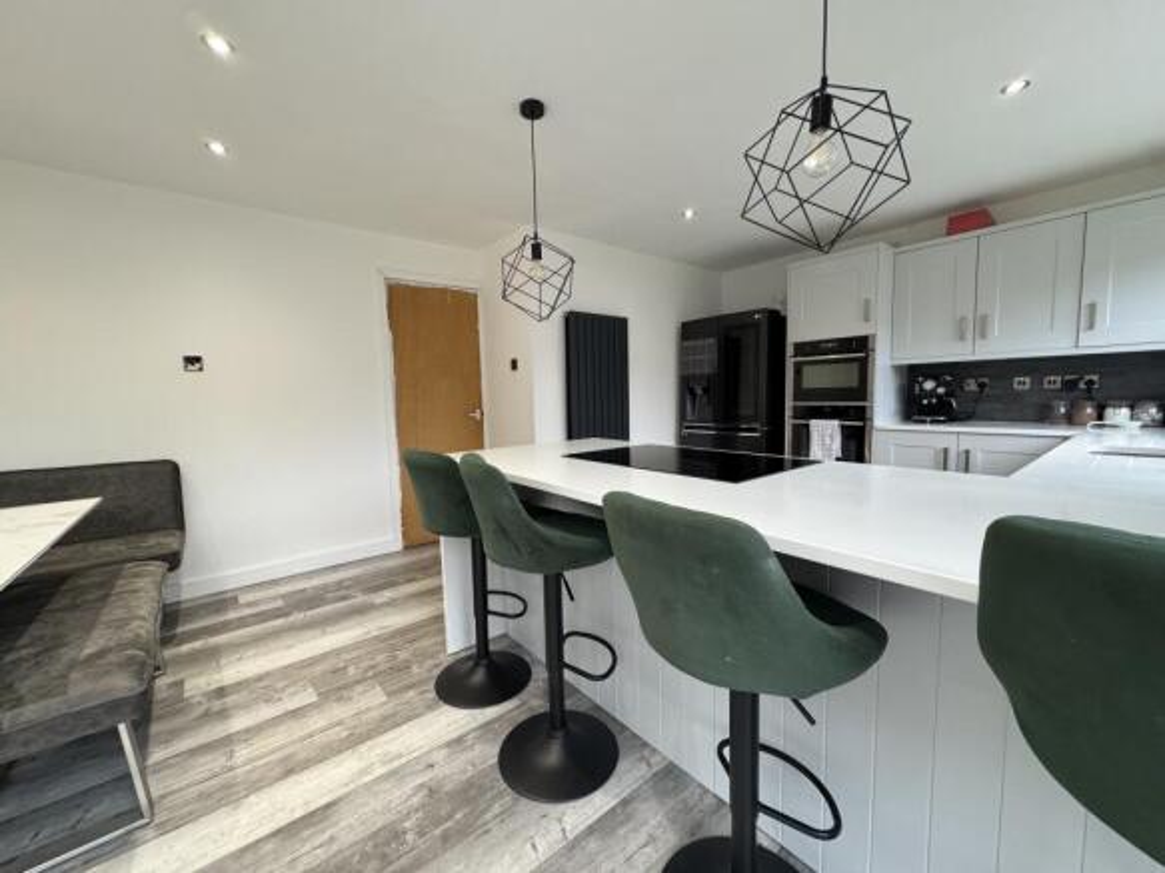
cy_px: 436
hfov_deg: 102.1
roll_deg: +1.8
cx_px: 582
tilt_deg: -3.7
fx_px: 471
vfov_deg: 85.7
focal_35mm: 14
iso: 250
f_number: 2.2
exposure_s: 1/100
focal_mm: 2.22
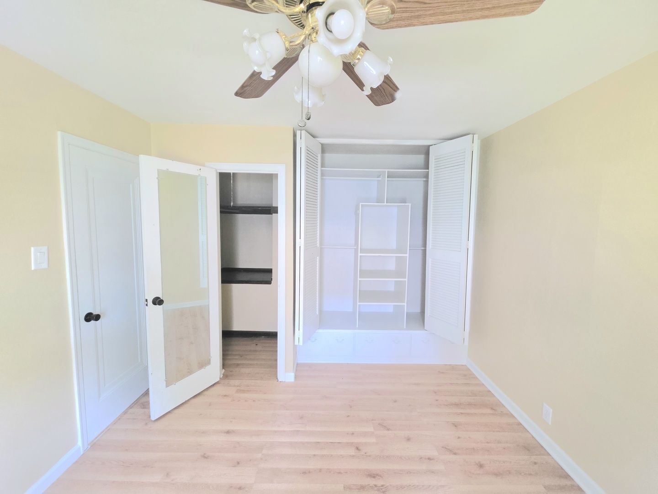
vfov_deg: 89.9
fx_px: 247
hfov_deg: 106.2
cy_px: 247
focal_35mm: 13
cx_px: 329
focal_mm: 2.2
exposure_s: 1/60.2
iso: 800
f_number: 1.9
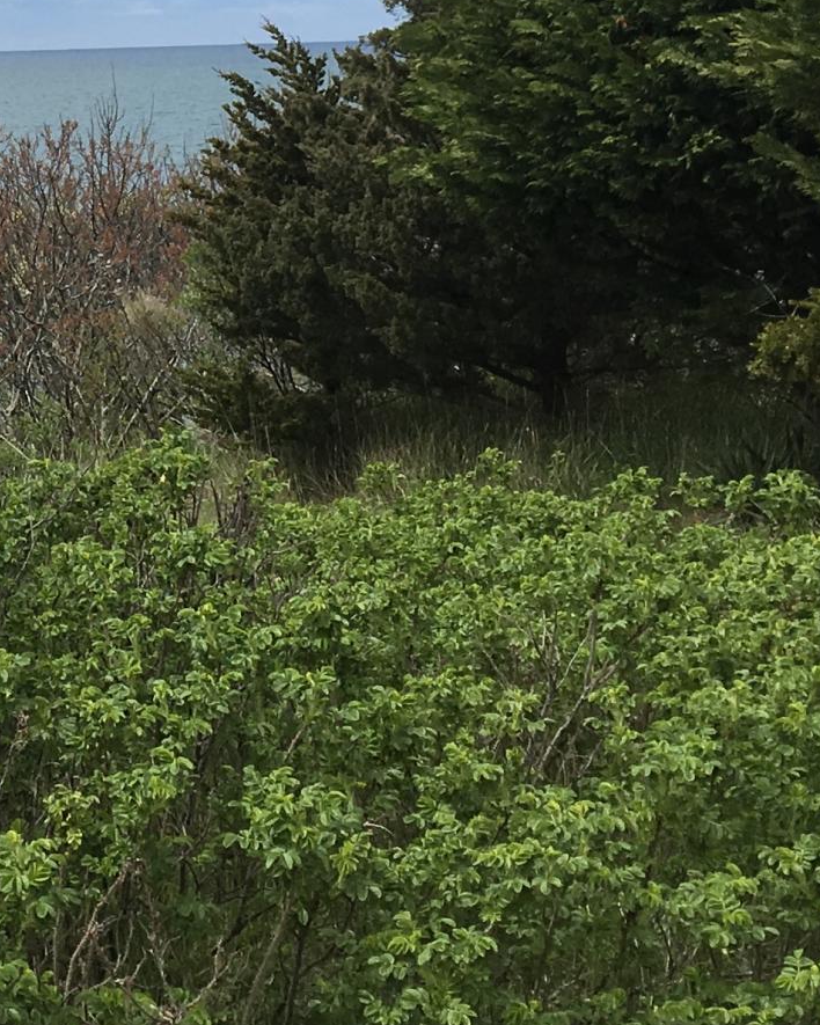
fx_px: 2912
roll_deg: +2.3
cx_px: -193
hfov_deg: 15.4
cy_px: -65
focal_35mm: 96
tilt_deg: +1.8
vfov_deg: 19.2
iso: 25
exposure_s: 1/2262
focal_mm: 4.15
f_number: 2.2
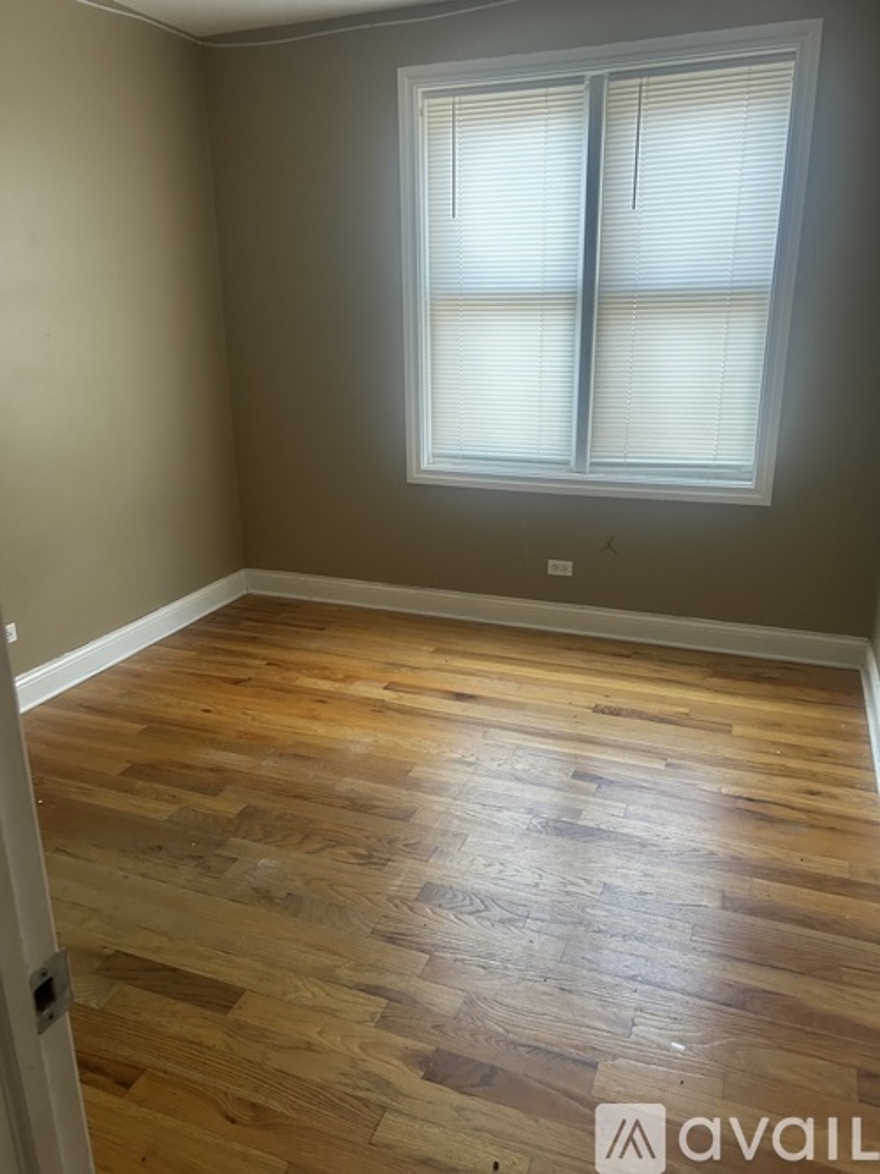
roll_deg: +0.2
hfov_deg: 53.0
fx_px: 882
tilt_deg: -19.7
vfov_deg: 67.3
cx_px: 440
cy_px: 587
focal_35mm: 26
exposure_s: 1/120
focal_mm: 5.7
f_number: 1.5
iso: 125
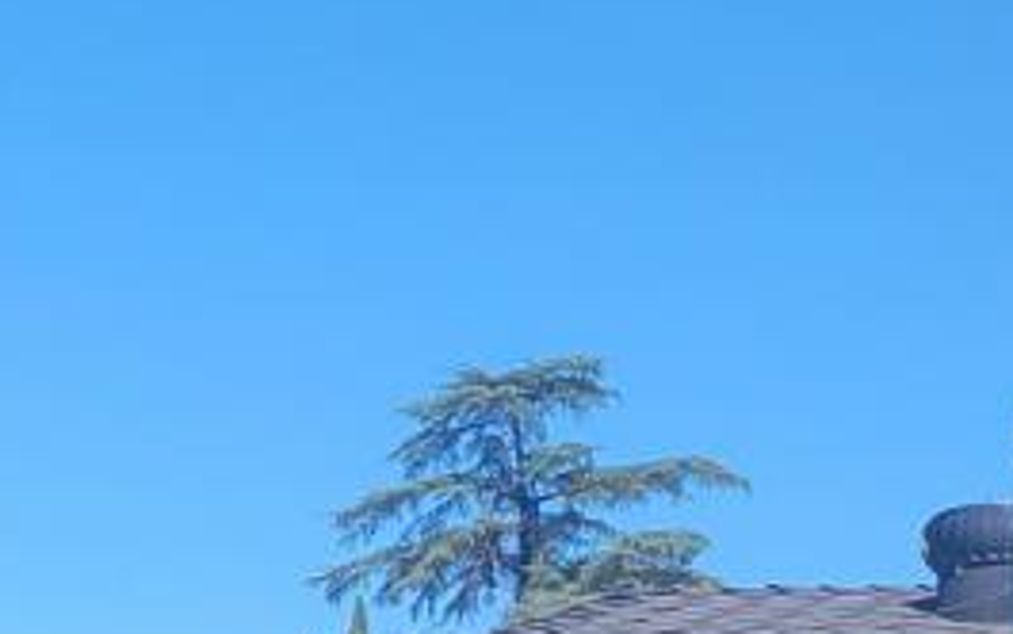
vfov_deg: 8.1
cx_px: -1151
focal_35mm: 156
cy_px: 1125
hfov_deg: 11.7
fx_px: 4310
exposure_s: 1/1369
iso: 40
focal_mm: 5.4
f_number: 1.8
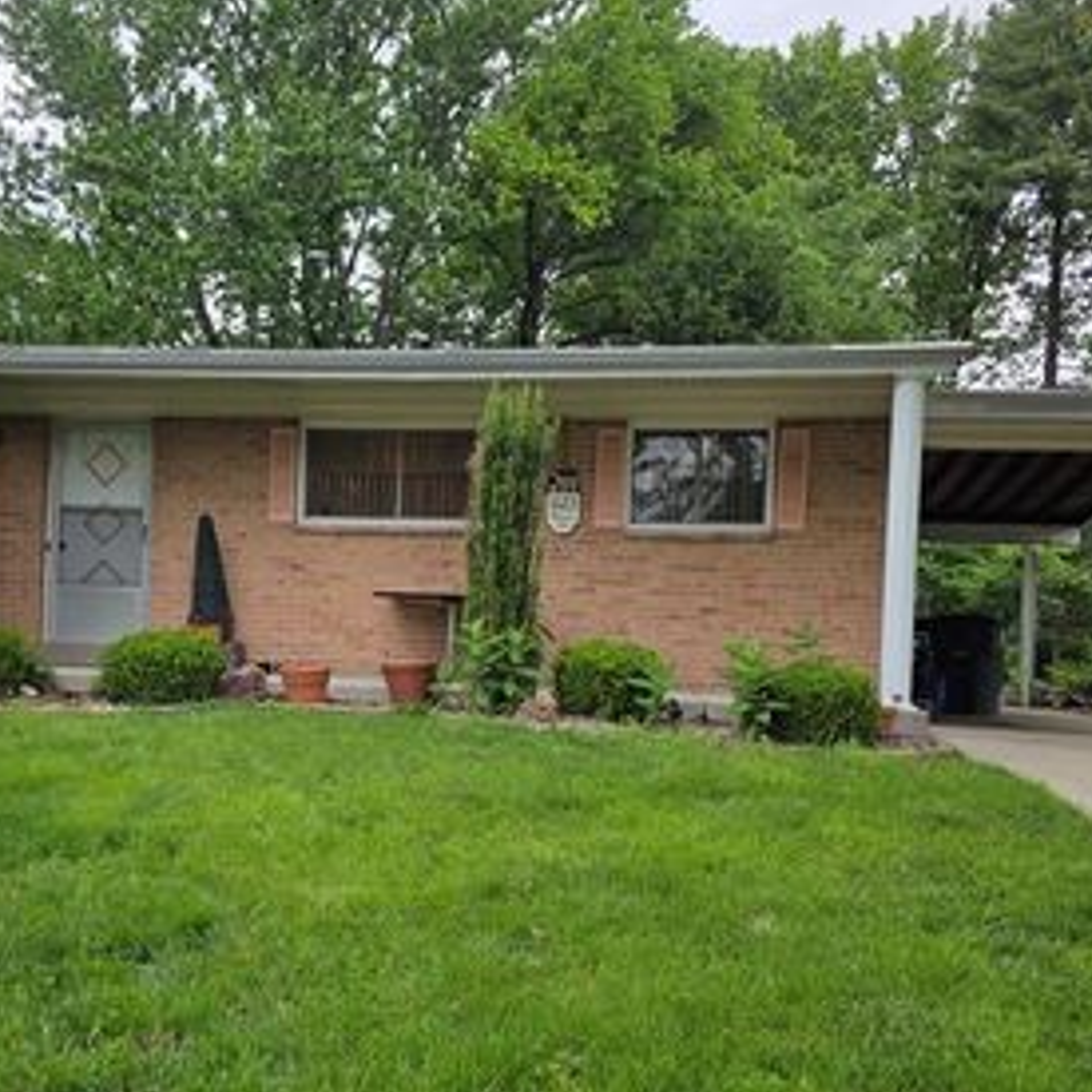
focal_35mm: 37
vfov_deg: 44.8
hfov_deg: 44.4
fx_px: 1321
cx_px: 381
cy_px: 633
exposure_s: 1/2157
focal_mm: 6.3
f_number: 1.7
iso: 80
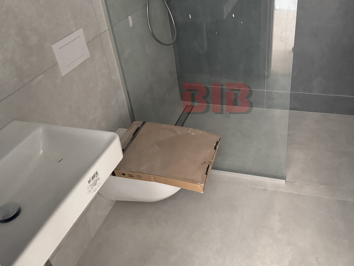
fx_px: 317
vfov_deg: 45.0
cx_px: 218
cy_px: 98
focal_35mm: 31
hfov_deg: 57.7
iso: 800
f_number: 1.78
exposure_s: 1/46
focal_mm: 6.76
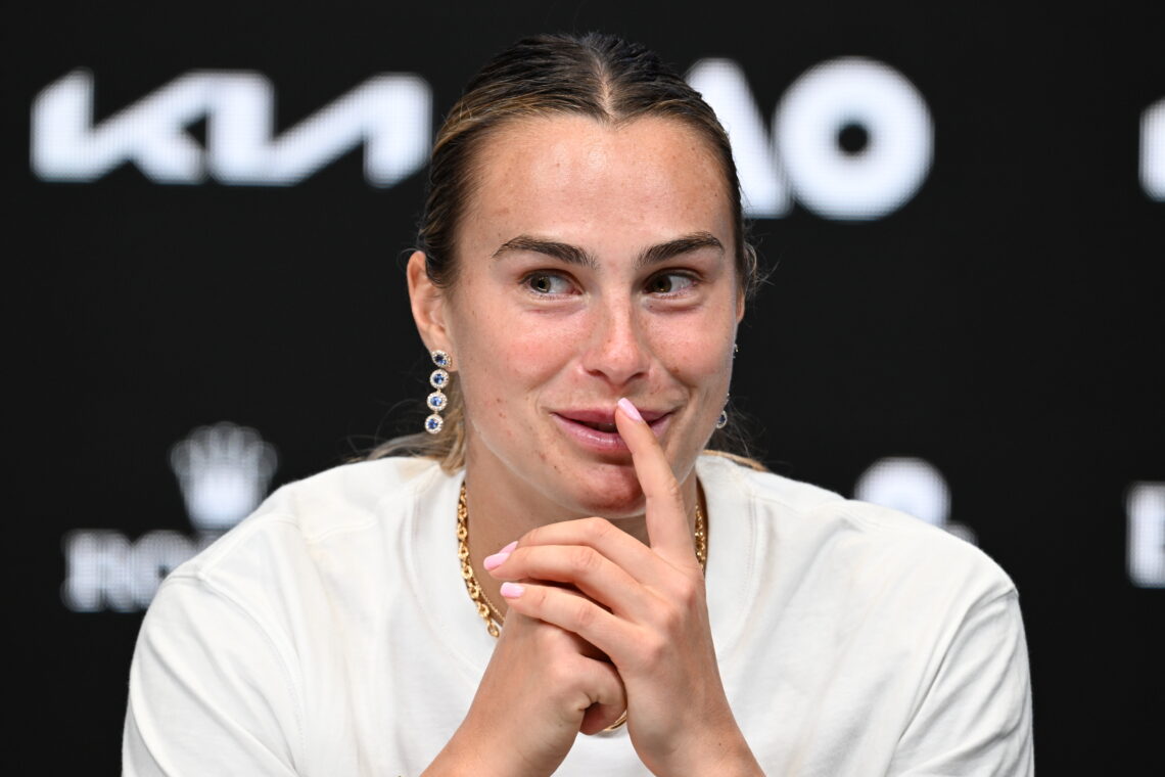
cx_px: 582
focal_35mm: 840
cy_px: 388
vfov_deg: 1.6
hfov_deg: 2.5
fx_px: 27181
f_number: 7.1
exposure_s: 1/100
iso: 2000
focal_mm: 840
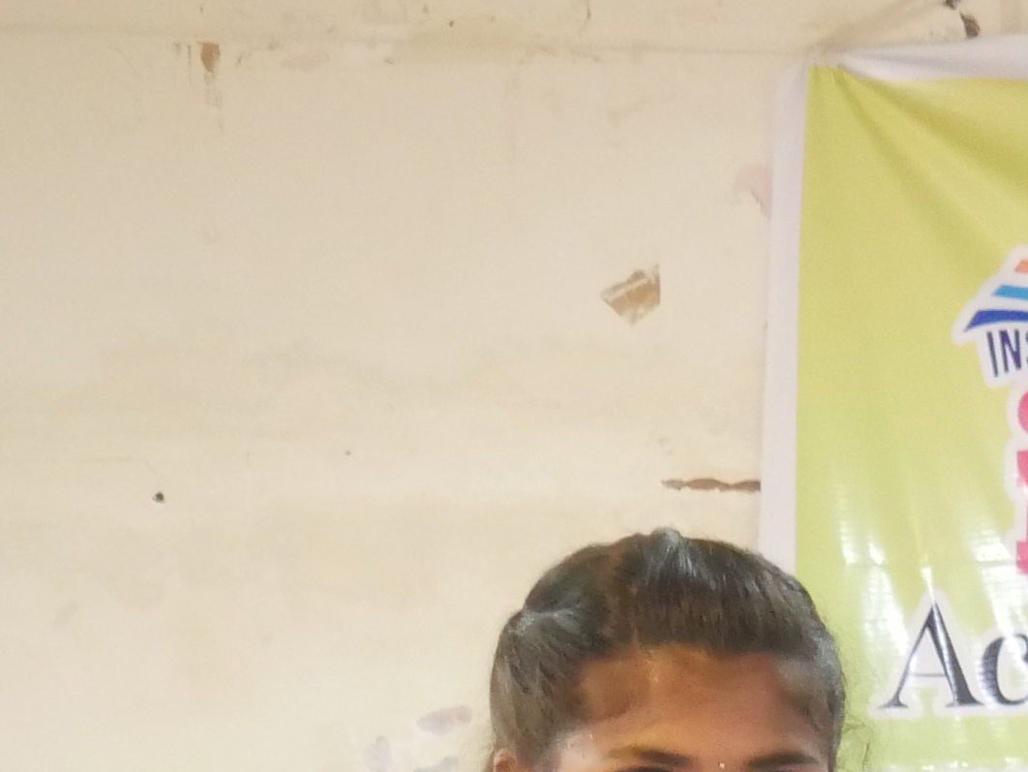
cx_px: 2099
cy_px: 1326
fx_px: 5139
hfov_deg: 10.4
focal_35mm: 173
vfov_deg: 8.3
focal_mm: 20
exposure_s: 1/60
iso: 3200
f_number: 4.5
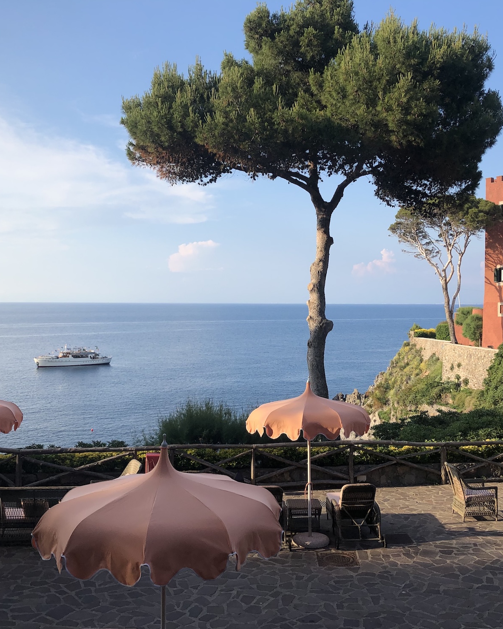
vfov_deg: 49.1
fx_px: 688
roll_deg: +0.4
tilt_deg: -2.2
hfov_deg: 40.1
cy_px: 314
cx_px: 272
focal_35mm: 37
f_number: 1.8
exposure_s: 1/1230
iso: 20
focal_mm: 4
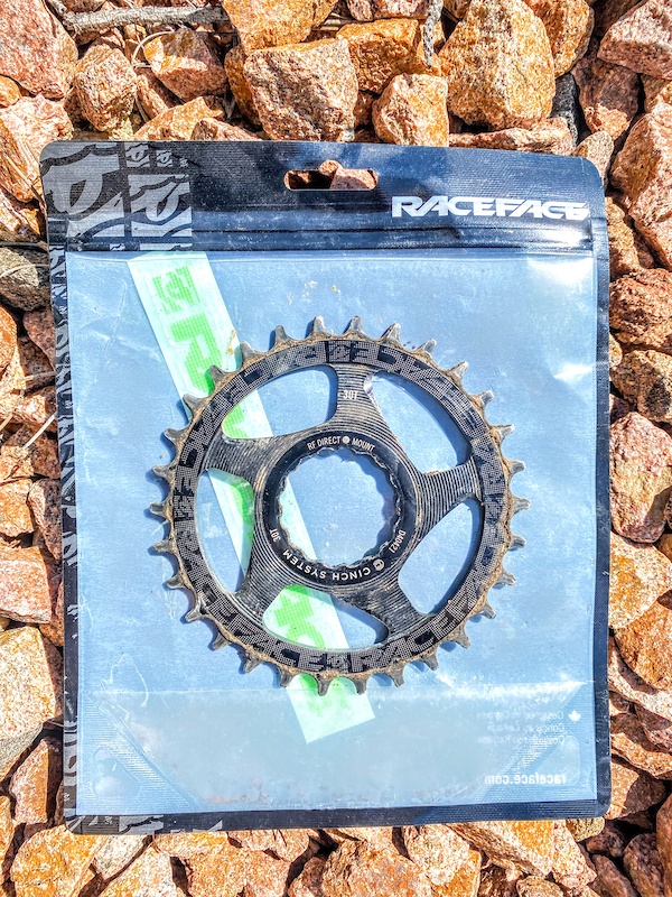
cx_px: 336
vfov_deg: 67.3
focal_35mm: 26
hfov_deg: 53.1
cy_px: 448
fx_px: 673
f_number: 1.8
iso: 32
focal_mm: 4.25
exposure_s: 1/1232
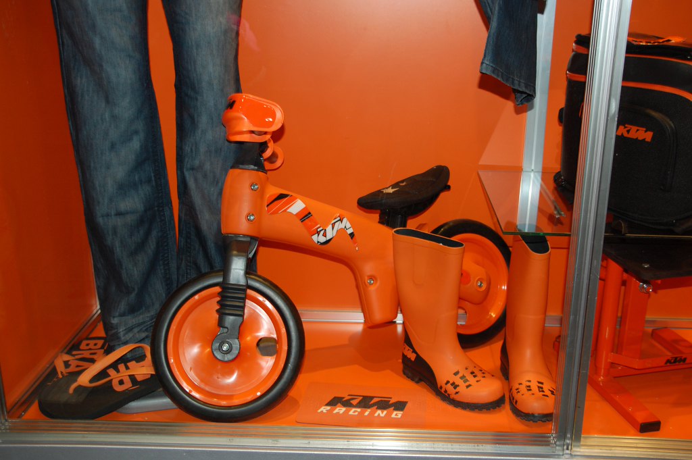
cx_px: 346
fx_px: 749
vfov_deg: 34.2
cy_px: 230
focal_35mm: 39
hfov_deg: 49.6
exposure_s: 1/60
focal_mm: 26
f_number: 4.2
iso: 400
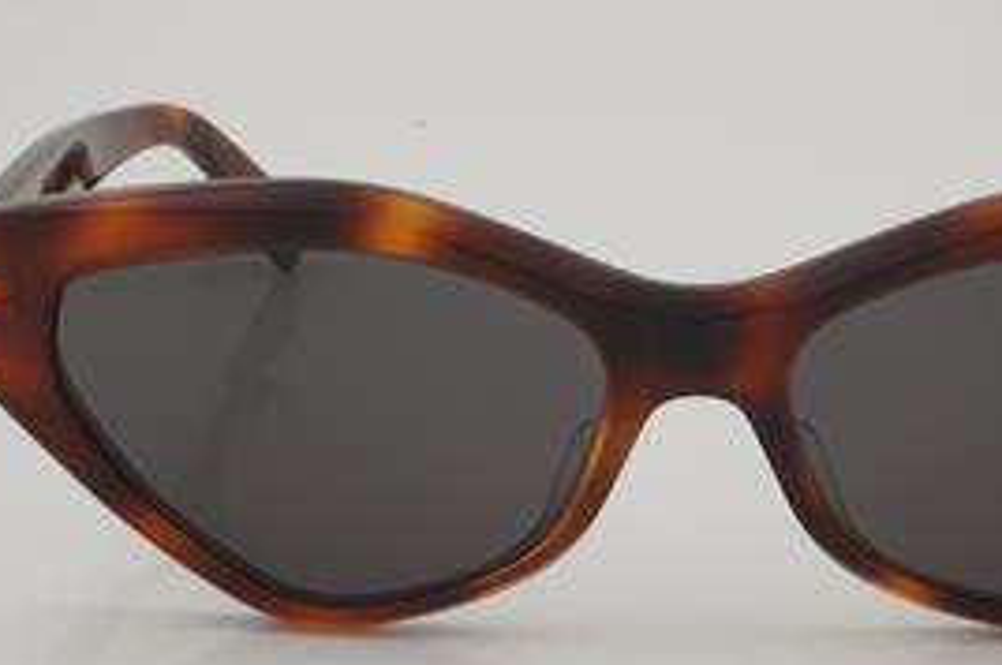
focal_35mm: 112
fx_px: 3114
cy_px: 403
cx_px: 695
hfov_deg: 18.2
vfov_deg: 12.2
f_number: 32
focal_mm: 50
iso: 100
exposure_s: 1/3
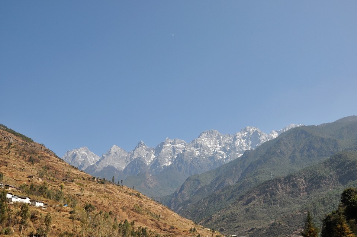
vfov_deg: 36.8
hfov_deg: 53.2
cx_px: 178
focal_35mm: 36
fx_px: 356
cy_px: 118
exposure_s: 1/250
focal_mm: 24
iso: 200
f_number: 10
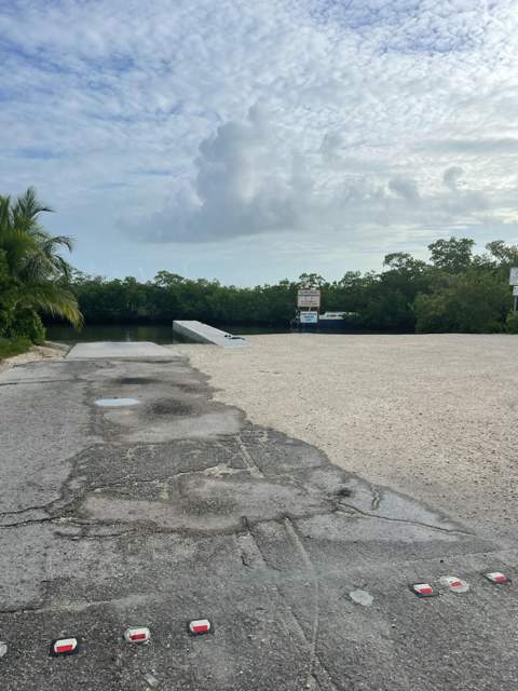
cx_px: 259
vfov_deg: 67.3
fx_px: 519
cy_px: 346
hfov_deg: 53.1
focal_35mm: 26
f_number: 1.6
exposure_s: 1/2857
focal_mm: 5.1
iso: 32
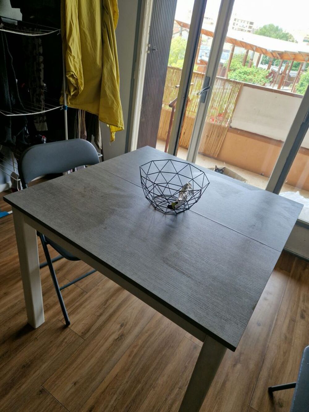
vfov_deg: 73.9
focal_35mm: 23
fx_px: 274
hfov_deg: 58.9
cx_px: 154
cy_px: 206
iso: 50
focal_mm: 5.4
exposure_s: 1/100
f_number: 1.8
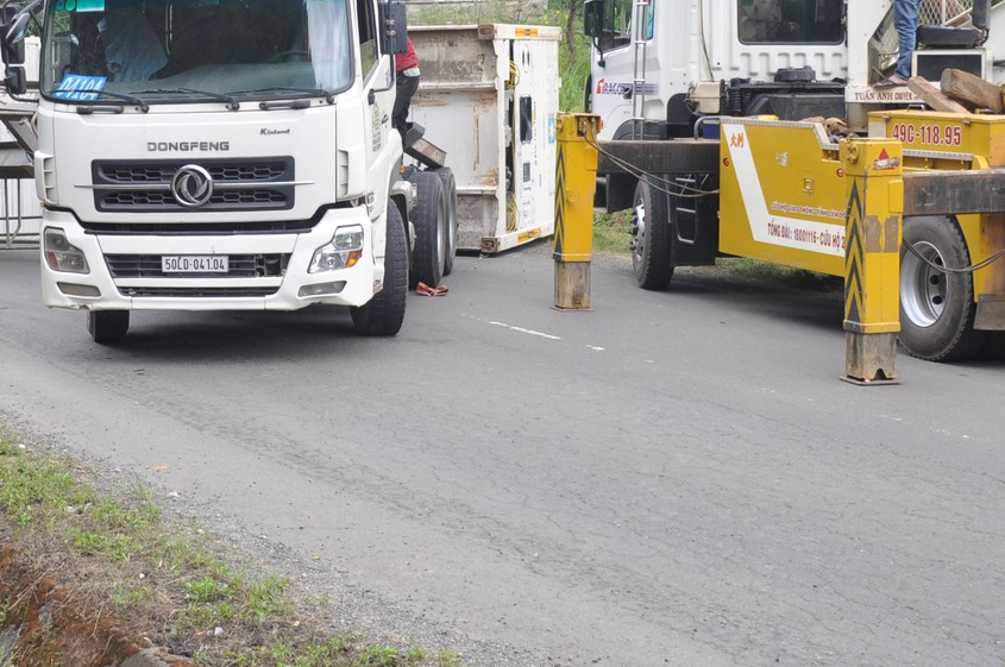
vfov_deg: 19.0
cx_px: 290
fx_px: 1979
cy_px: 146
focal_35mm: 71
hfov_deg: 28.2
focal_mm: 20
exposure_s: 1/350
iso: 200
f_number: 3.5
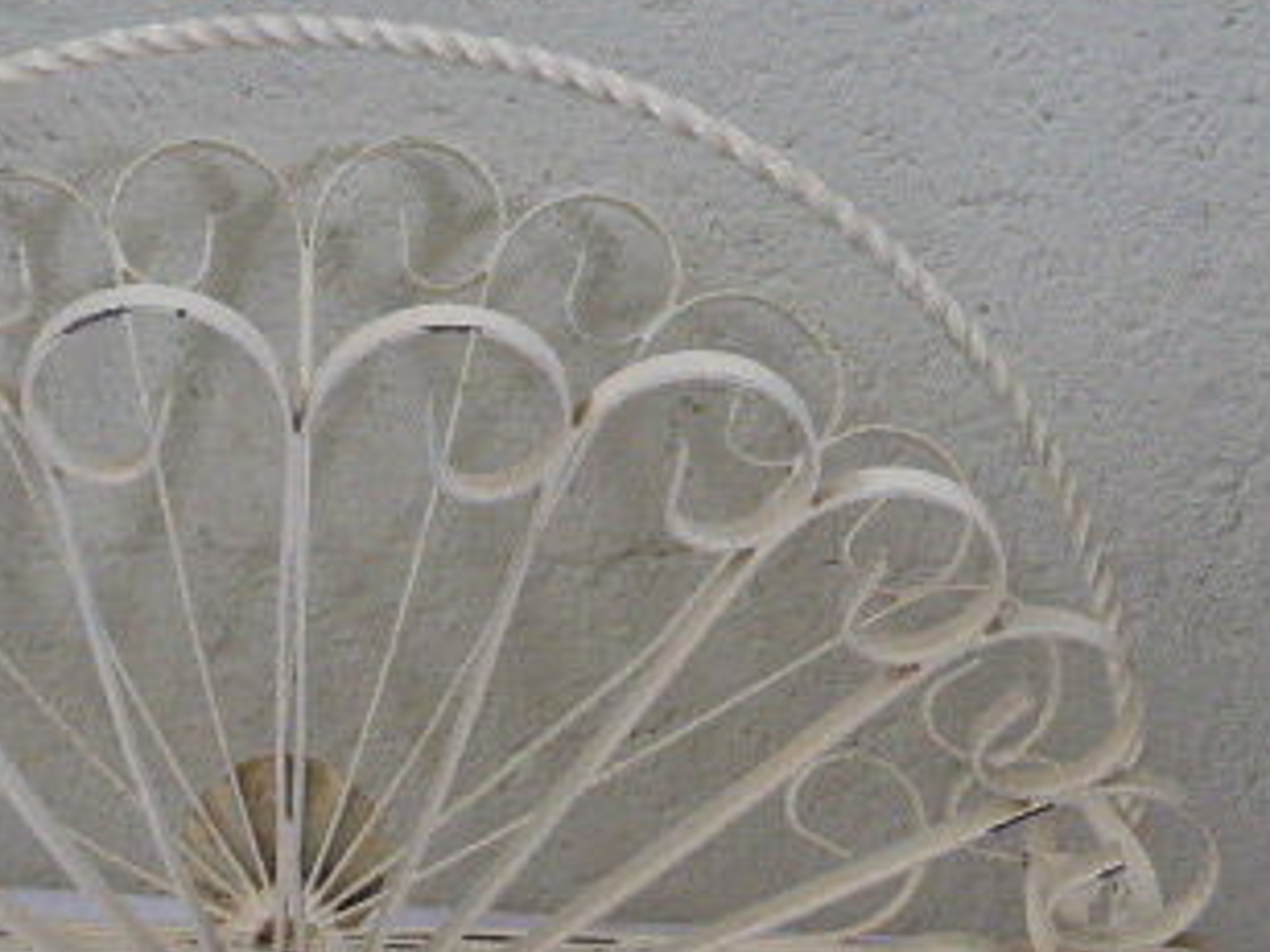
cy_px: 499
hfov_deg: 23.5
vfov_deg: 17.8
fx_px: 3045
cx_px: 429
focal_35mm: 83
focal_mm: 6.9
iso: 400
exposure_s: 1/60
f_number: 3.9
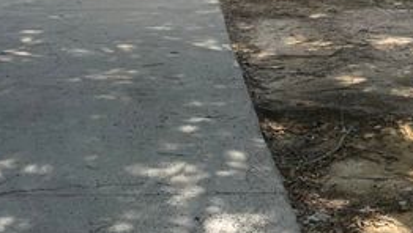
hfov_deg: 29.3
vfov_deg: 16.8
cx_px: 199
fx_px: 789
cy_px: 72
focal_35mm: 72
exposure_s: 1/1795
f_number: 1.6
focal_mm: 4.2
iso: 32
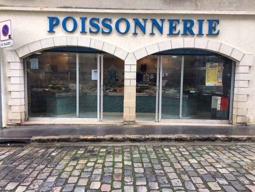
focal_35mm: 29
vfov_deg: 48.2
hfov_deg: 61.7
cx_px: 128
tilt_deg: -4.9
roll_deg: -1.0
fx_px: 214
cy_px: 96
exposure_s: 1/100
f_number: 2.2
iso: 25
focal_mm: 4.15
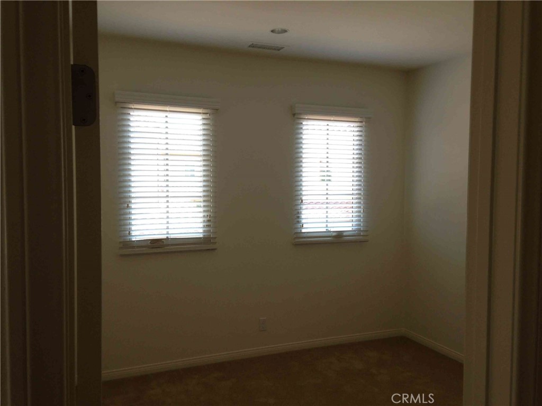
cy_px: 203
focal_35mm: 33
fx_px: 517
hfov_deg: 55.4
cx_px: 271
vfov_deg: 42.9
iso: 50
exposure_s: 1/40
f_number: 2.4
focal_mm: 4.13
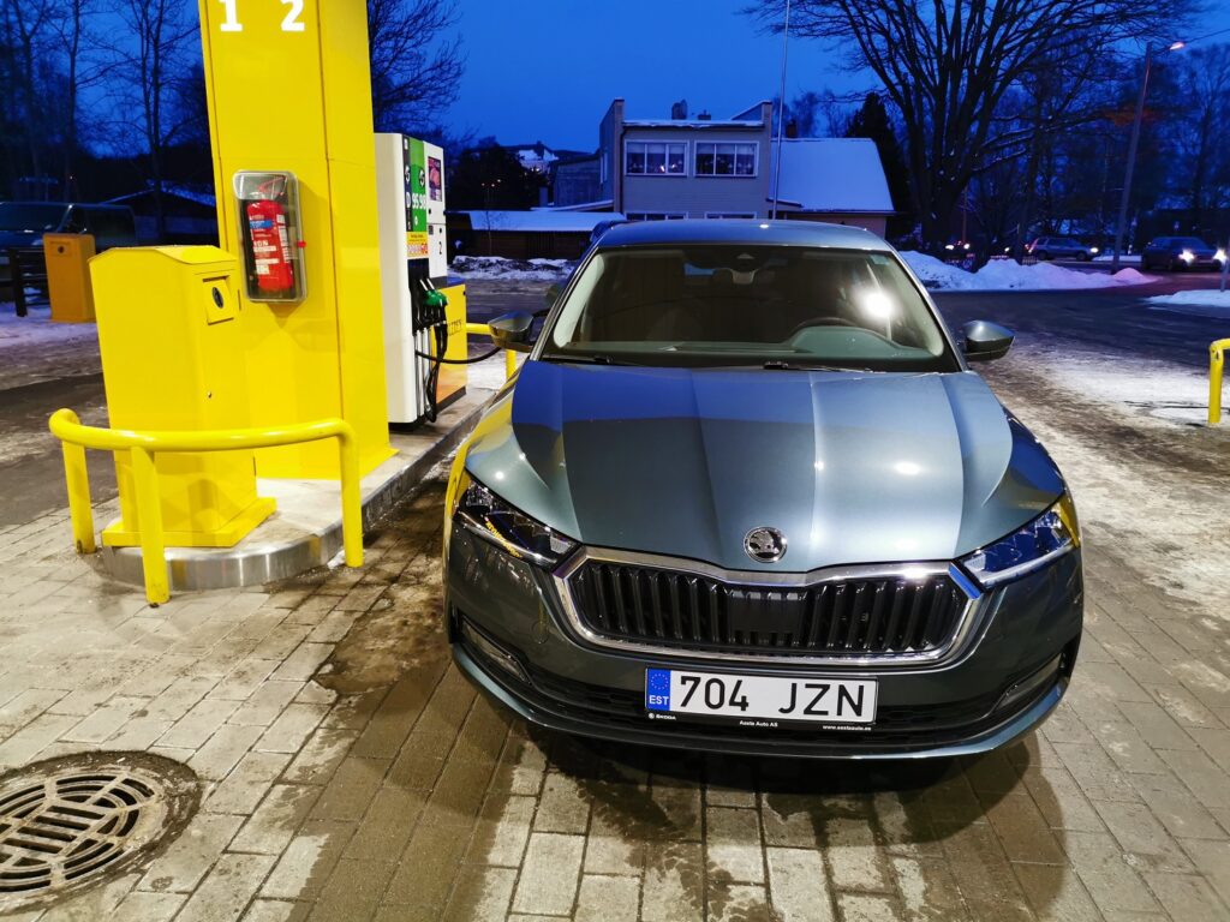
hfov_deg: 65.3
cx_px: 615
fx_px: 959
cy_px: 461
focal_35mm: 27
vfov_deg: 51.4
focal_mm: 5.58
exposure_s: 1/50
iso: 200
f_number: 1.8
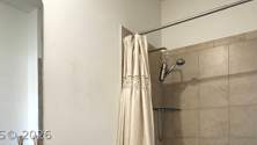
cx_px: 157
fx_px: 225
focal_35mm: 33
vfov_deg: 33.5
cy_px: 135
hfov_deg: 58.9
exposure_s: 1/60
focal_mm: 2.22
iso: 200
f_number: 2.2
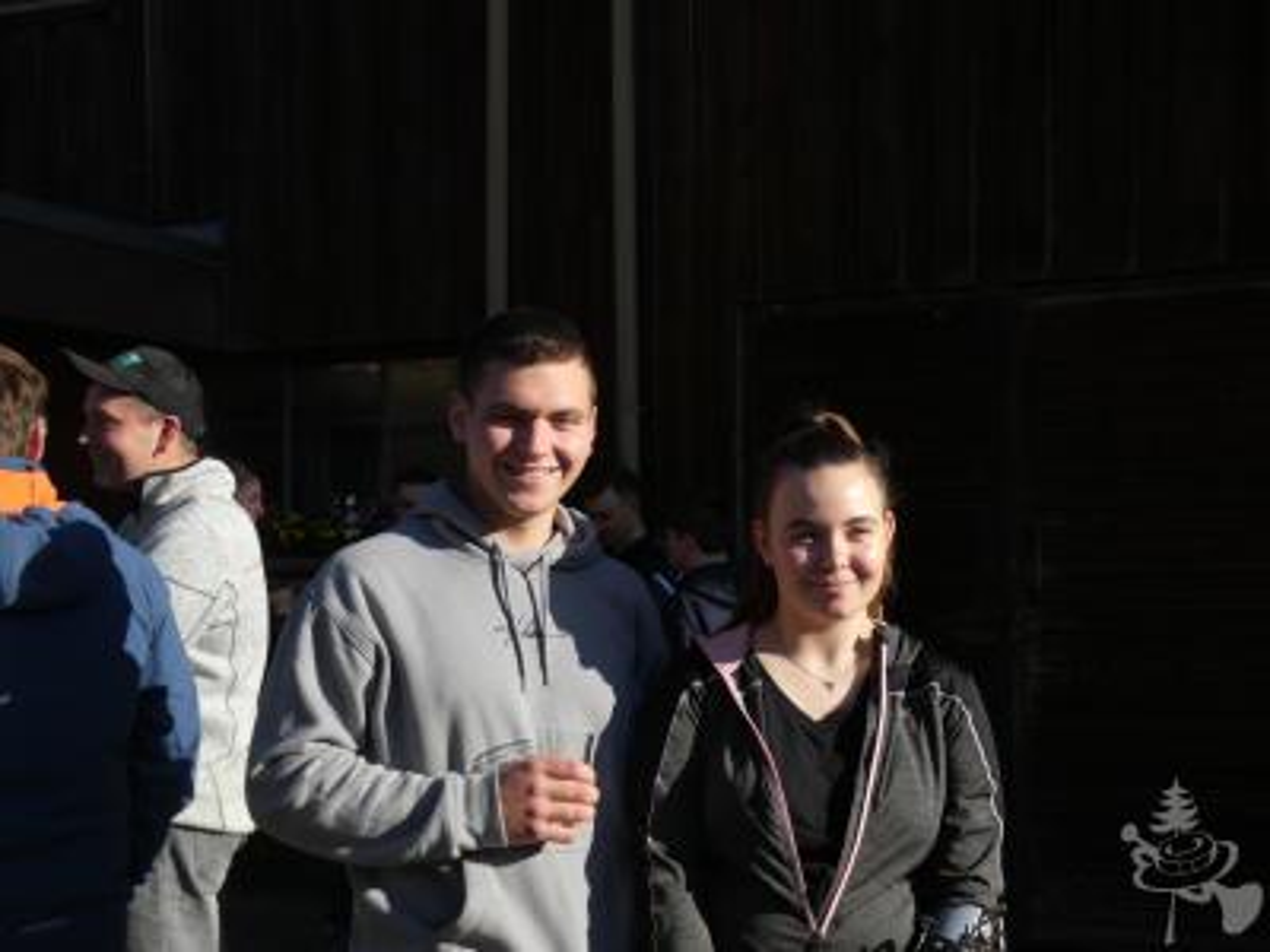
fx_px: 1834
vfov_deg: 29.1
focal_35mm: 50
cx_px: 635
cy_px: 476
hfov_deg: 38.2
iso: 80
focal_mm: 9
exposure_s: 1/640
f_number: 3.9
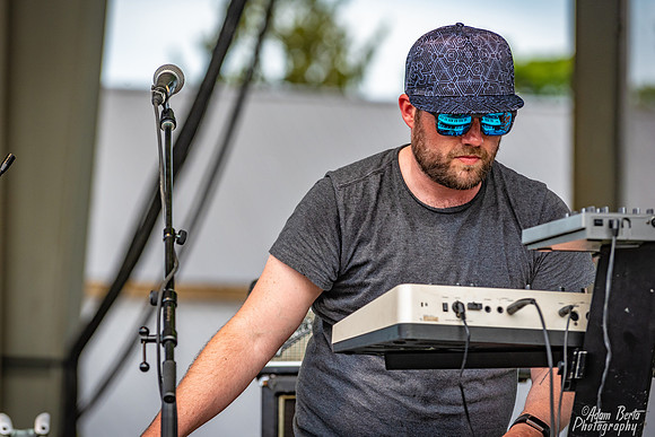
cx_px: 318
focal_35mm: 207
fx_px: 3768
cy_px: 224
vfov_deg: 6.6
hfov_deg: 9.9
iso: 500
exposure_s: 1/250
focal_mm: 200
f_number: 5.6
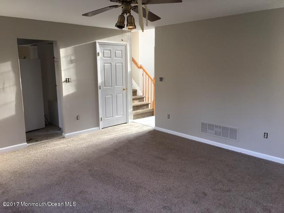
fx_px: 238
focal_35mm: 29
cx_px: 142
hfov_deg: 61.7
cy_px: 106
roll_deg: +0.1
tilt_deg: -7.5
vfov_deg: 48.2
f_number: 2.2
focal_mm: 4.15
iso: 32
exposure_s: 1/30
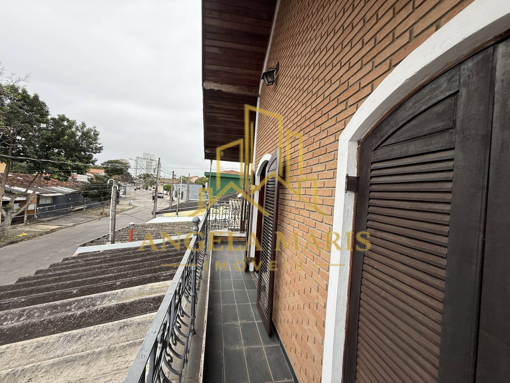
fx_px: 206
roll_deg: -4.2
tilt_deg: +1.8
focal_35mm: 14
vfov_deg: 85.7
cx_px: 255
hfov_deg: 102.1
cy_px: 192
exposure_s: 1/127
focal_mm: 2.22
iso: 64
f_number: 2.2
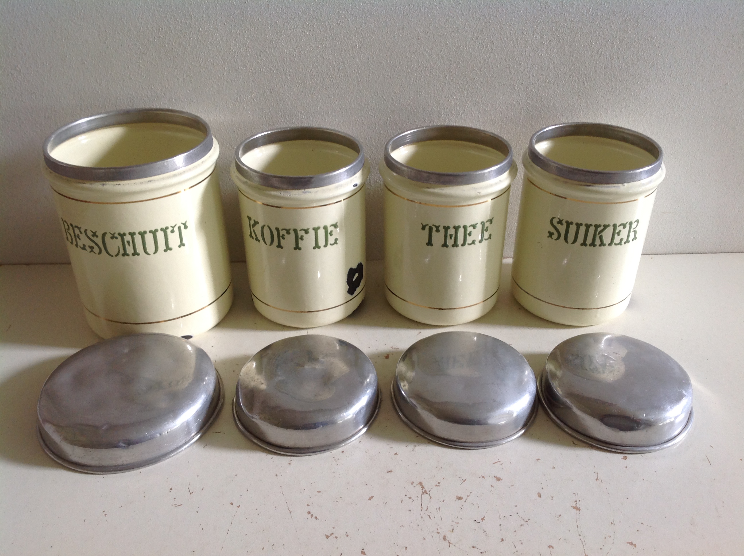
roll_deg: -0.3
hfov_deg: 52.7
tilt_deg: -32.3
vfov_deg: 40.6
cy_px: 278
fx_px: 751
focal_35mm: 35
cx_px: 372
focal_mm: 4.28
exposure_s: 1/20
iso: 50
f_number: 2.4
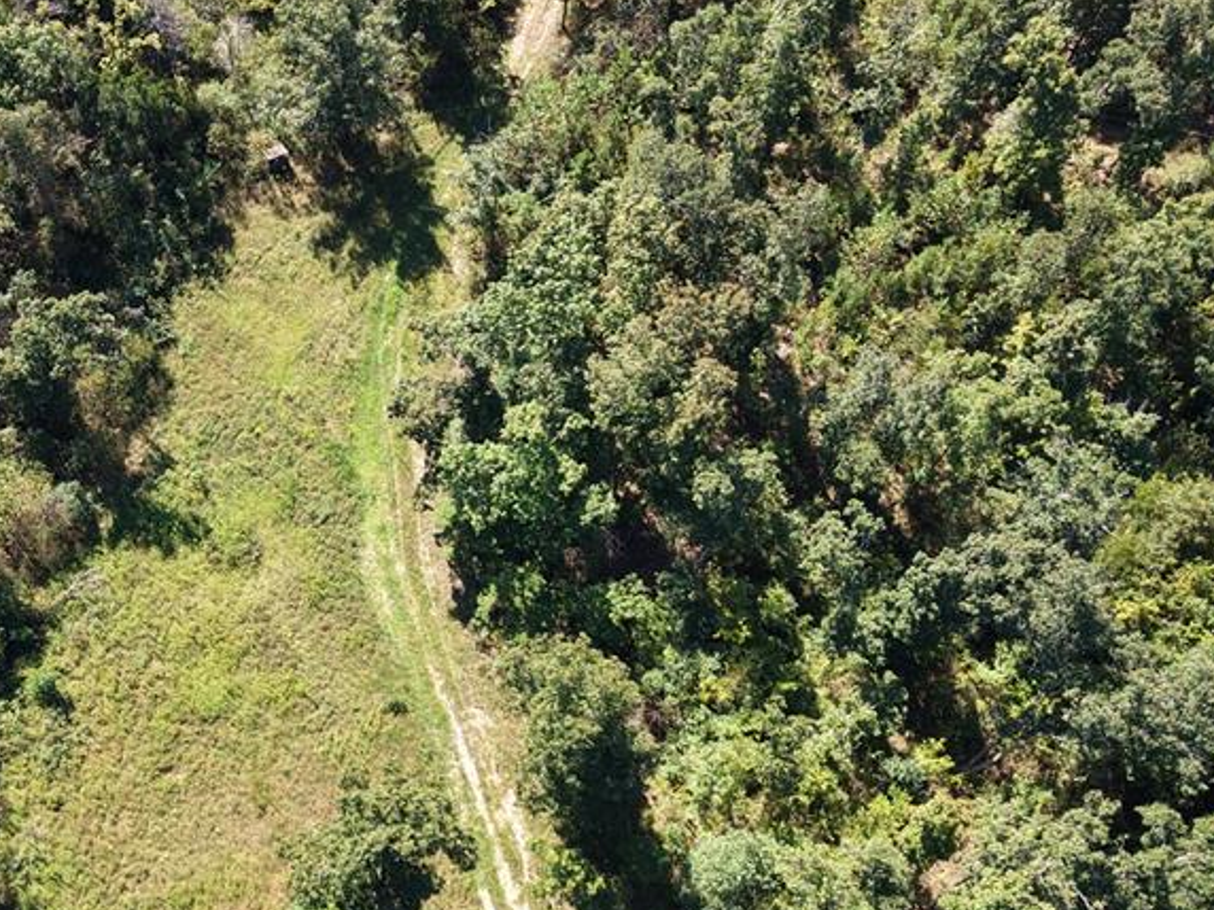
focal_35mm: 43
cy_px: 566
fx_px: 1508
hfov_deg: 42.1
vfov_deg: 33.4
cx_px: 259
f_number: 1.8
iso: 140
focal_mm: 8.67
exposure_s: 1/25
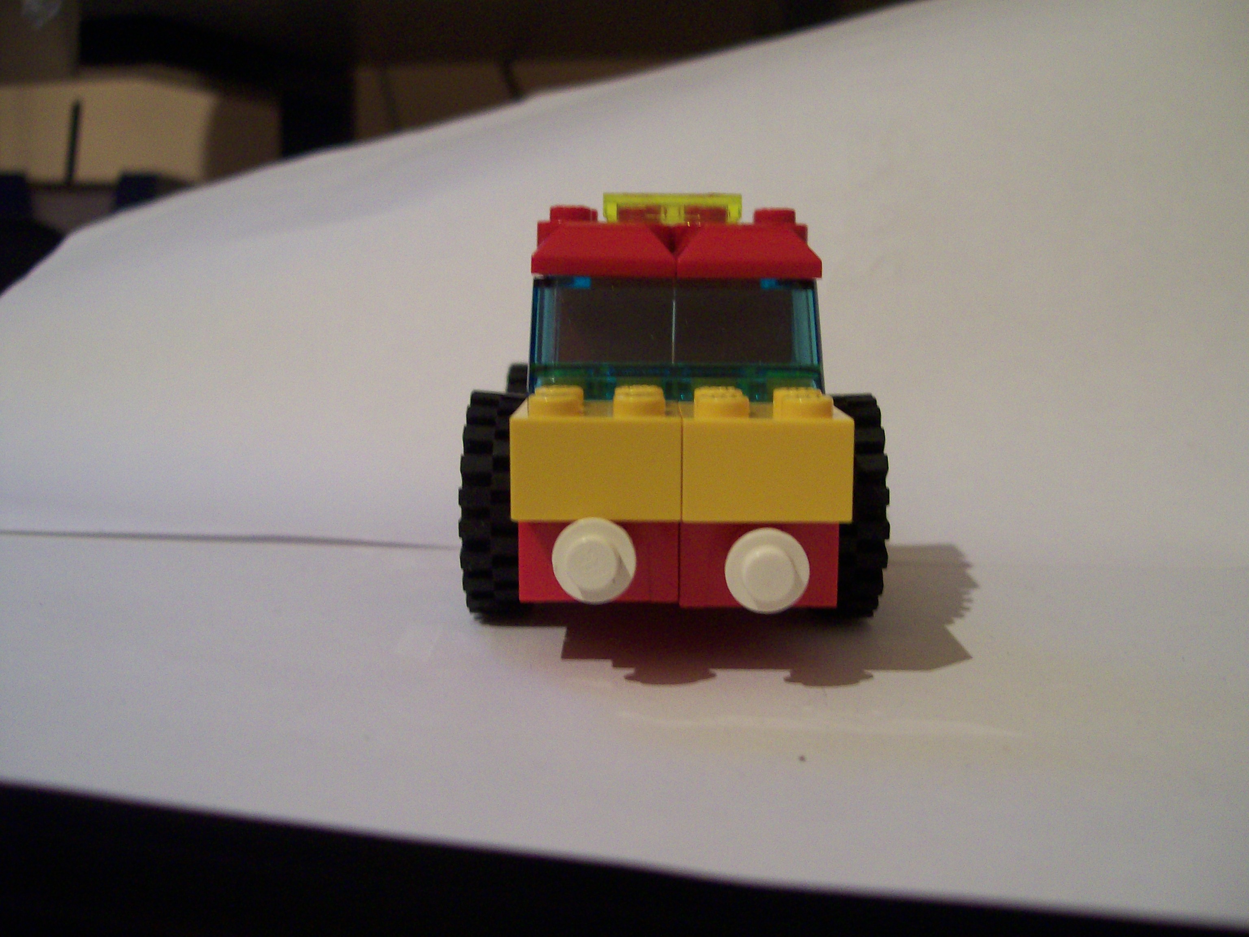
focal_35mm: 36
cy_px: 468
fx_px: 1299
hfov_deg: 51.4
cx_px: 624
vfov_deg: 39.7
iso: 160
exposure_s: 1/13.3
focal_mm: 6
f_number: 2.7
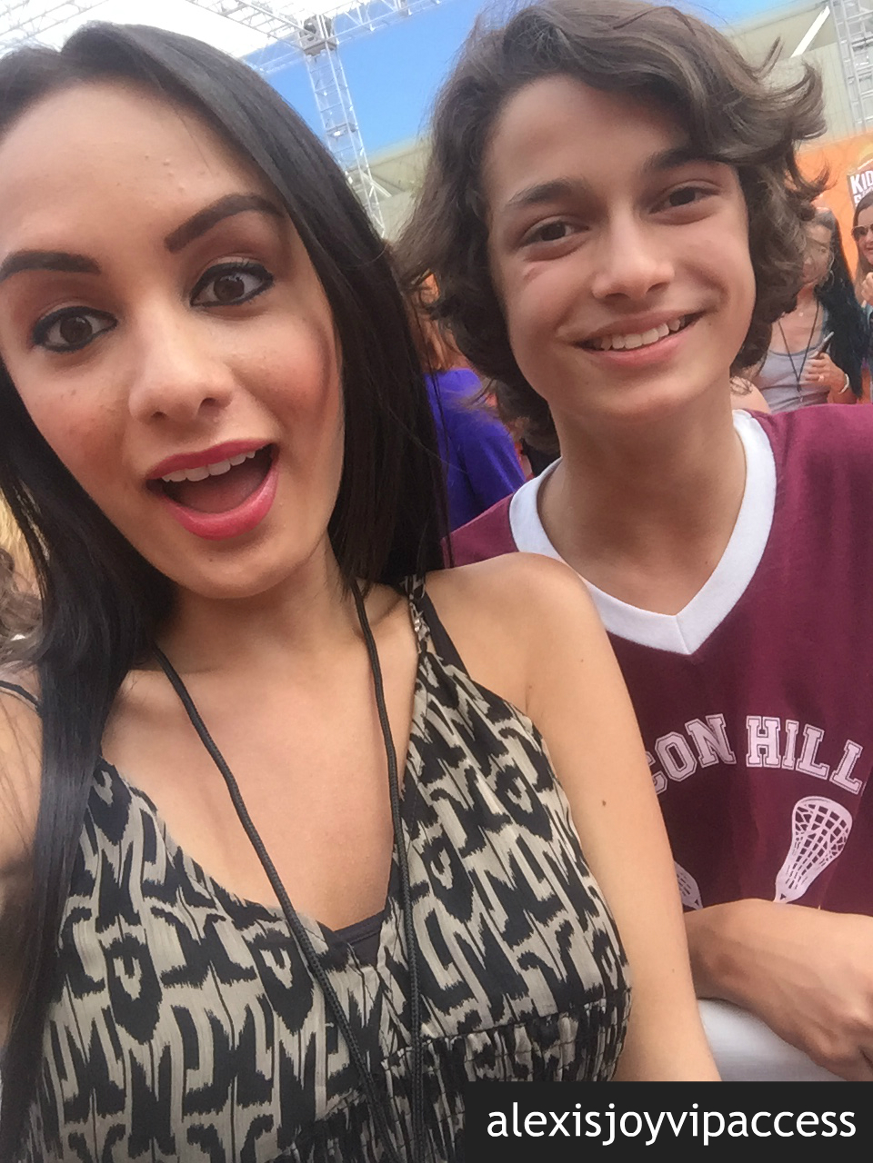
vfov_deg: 58.4
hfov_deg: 45.4
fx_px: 1042
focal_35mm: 31
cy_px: 582
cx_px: 436
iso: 32
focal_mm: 2.65
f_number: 2.2
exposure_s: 1/624
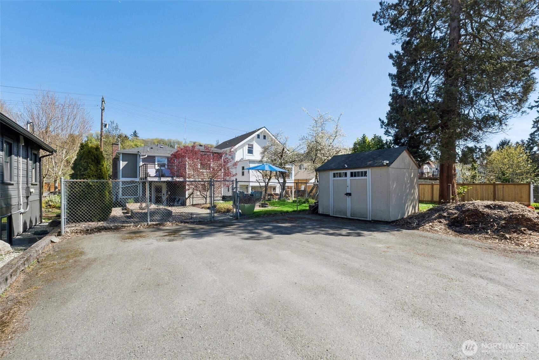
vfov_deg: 74.6
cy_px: 180
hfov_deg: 97.6
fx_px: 236
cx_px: 270
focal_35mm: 16
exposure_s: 1/250
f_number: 9
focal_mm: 10.5
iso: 250
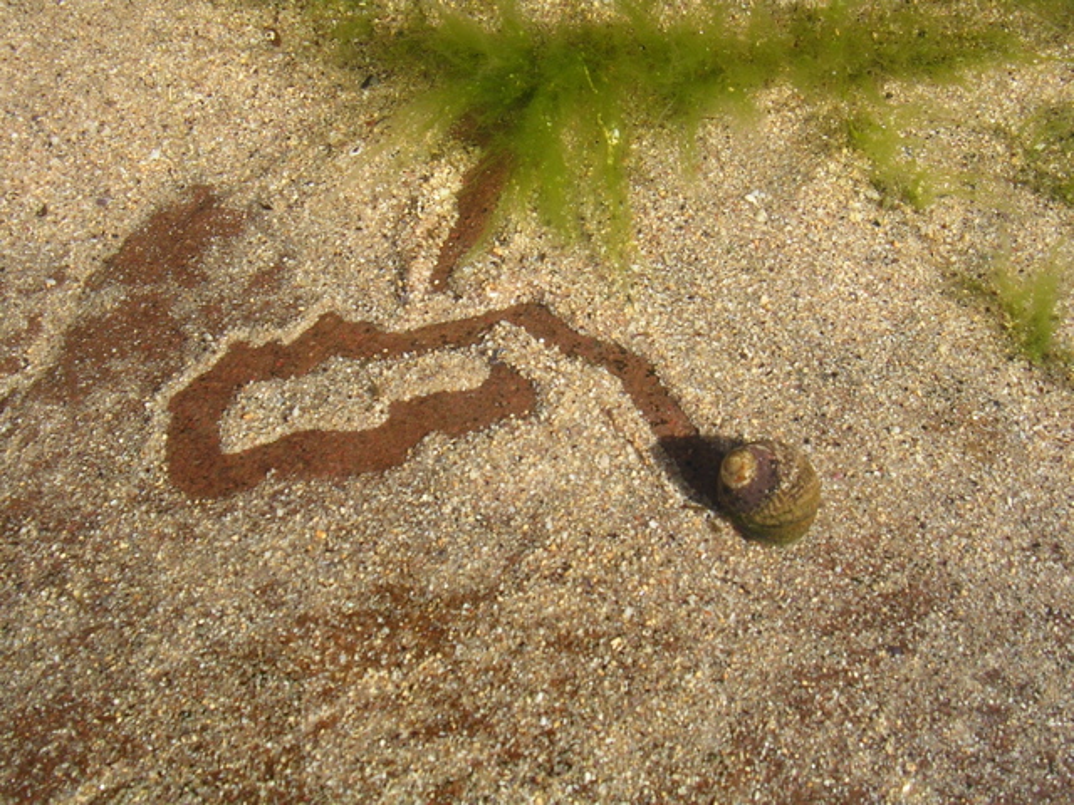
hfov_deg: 49.0
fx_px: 1179
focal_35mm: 38
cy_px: 402
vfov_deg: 37.7
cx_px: 537
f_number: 5.6
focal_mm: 5.8
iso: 50
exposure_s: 1/156
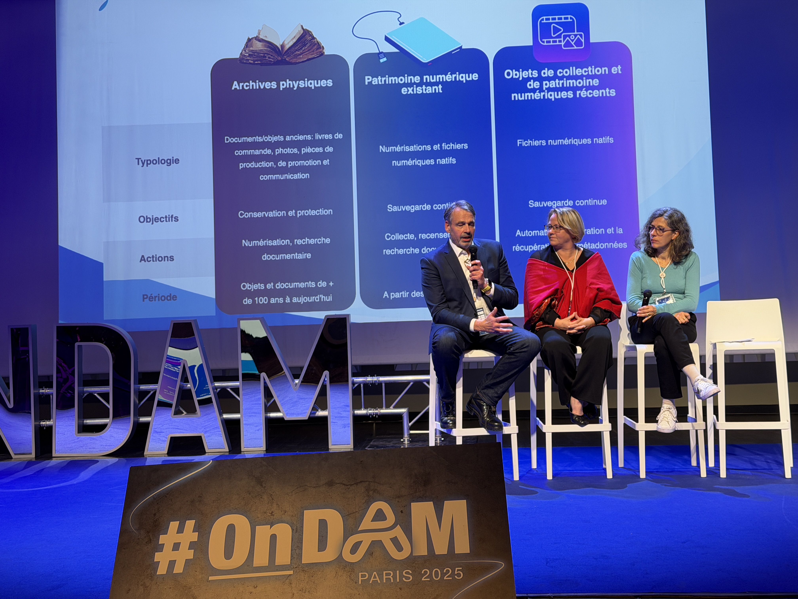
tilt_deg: +0.8
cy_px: 300
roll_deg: +1.9
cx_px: 399
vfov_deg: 30.3
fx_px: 1107
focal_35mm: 48
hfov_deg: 39.7
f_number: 1.78
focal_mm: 6.76
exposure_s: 1/50
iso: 125
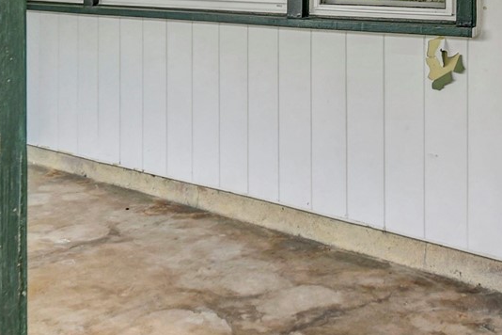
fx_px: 851
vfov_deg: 20.8
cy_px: -63
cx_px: 368
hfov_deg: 32.4
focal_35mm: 61
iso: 100
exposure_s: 1/50
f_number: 7.1
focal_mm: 10
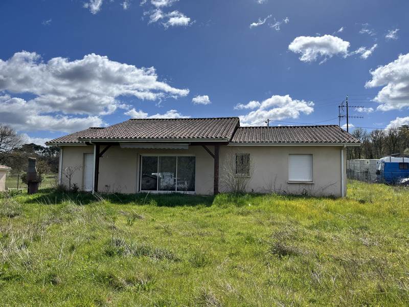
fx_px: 307
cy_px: 154
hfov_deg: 67.3
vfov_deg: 53.1
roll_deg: -0.7
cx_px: 204
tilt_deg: +4.1
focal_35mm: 26
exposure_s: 1/6897
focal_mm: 5.1
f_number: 1.6
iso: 50
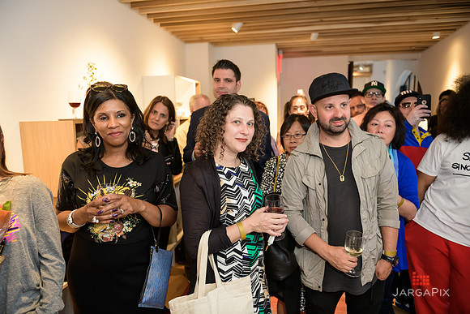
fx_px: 313
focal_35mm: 24
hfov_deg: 73.7
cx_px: 235
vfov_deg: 53.2
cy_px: 157
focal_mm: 24
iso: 800
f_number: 3.2
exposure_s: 1/125
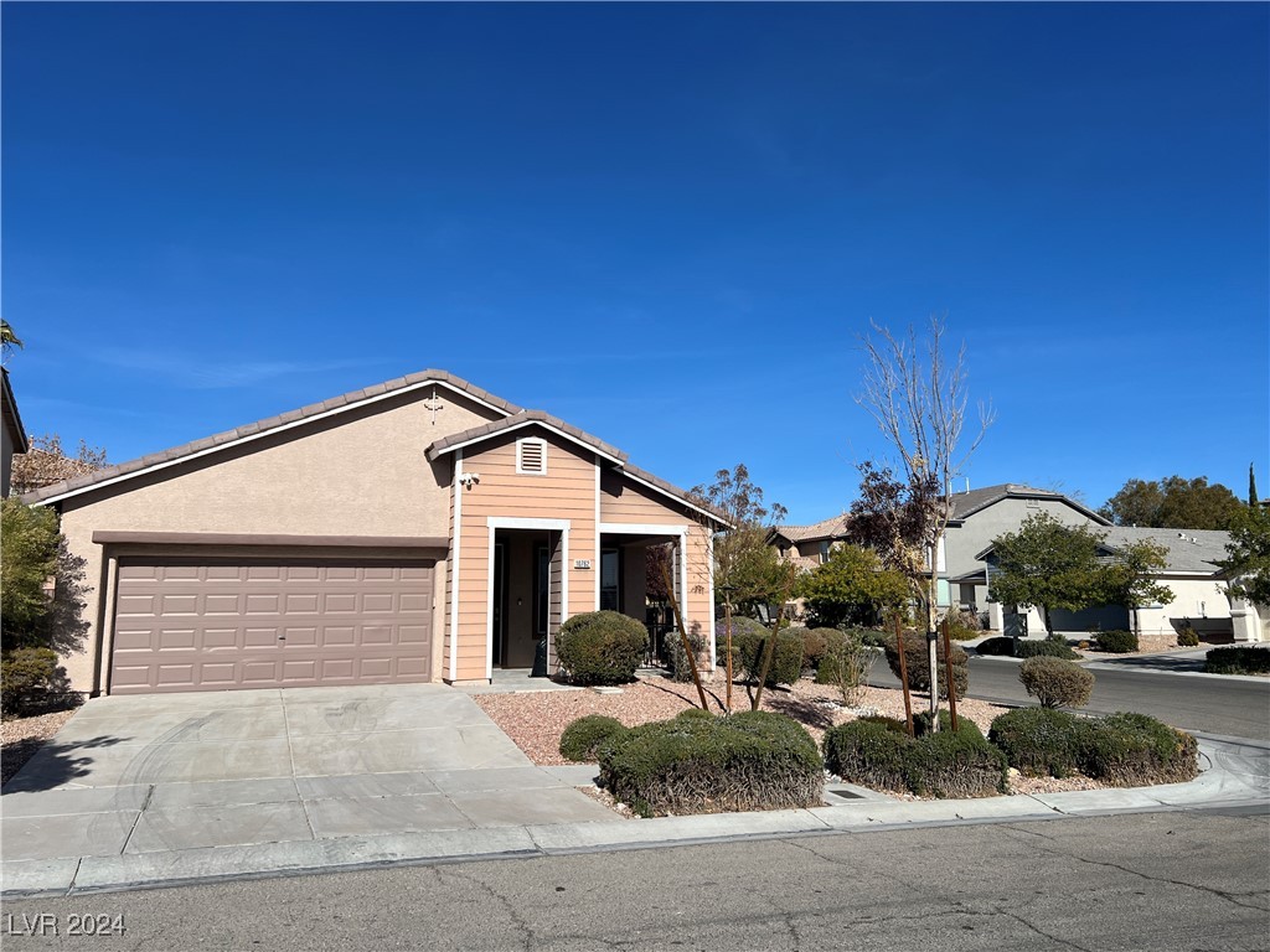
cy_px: 476
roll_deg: +0.1
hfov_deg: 67.3
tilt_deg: +8.2
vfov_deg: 53.1
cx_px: 635
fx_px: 954
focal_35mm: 26
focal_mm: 5.7
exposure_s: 1/8000
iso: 50
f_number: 1.5
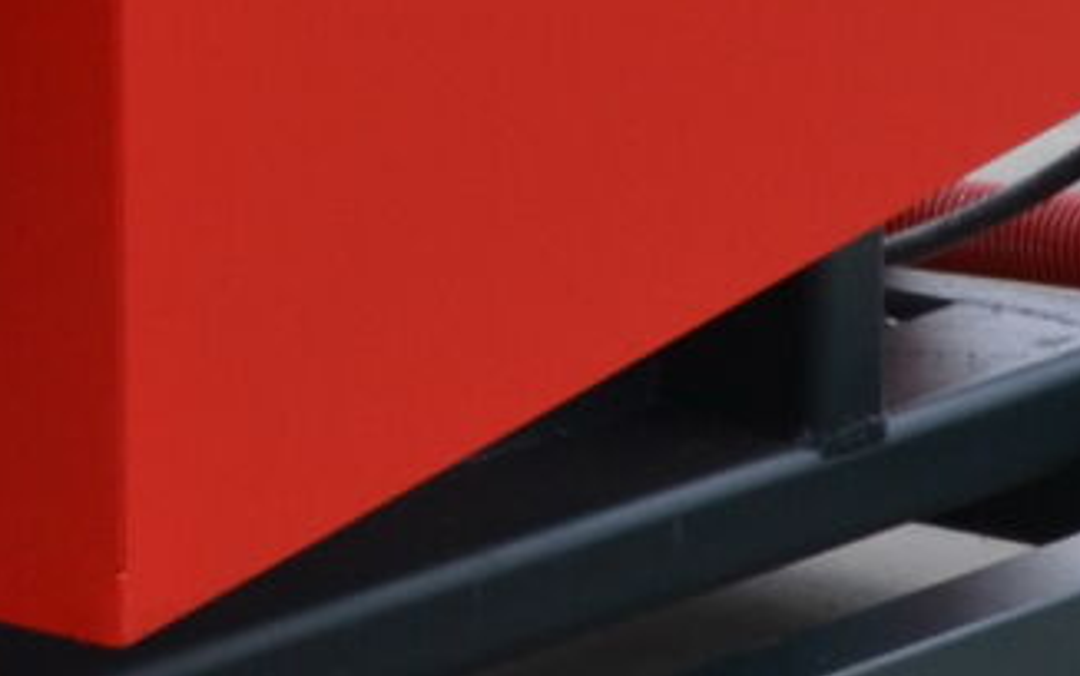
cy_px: -790
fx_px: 8480
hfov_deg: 7.3
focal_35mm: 288
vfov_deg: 4.5
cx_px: 248
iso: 140
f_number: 5.6
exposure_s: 1/125
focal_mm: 24
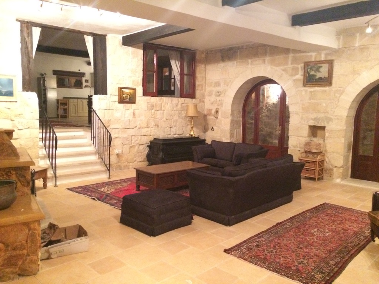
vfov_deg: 48.2
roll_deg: -1.6
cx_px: 190
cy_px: 142
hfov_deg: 61.7
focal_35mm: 29
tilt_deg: -6.7
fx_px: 318
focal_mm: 4.15
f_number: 2.2
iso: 800
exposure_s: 1/17
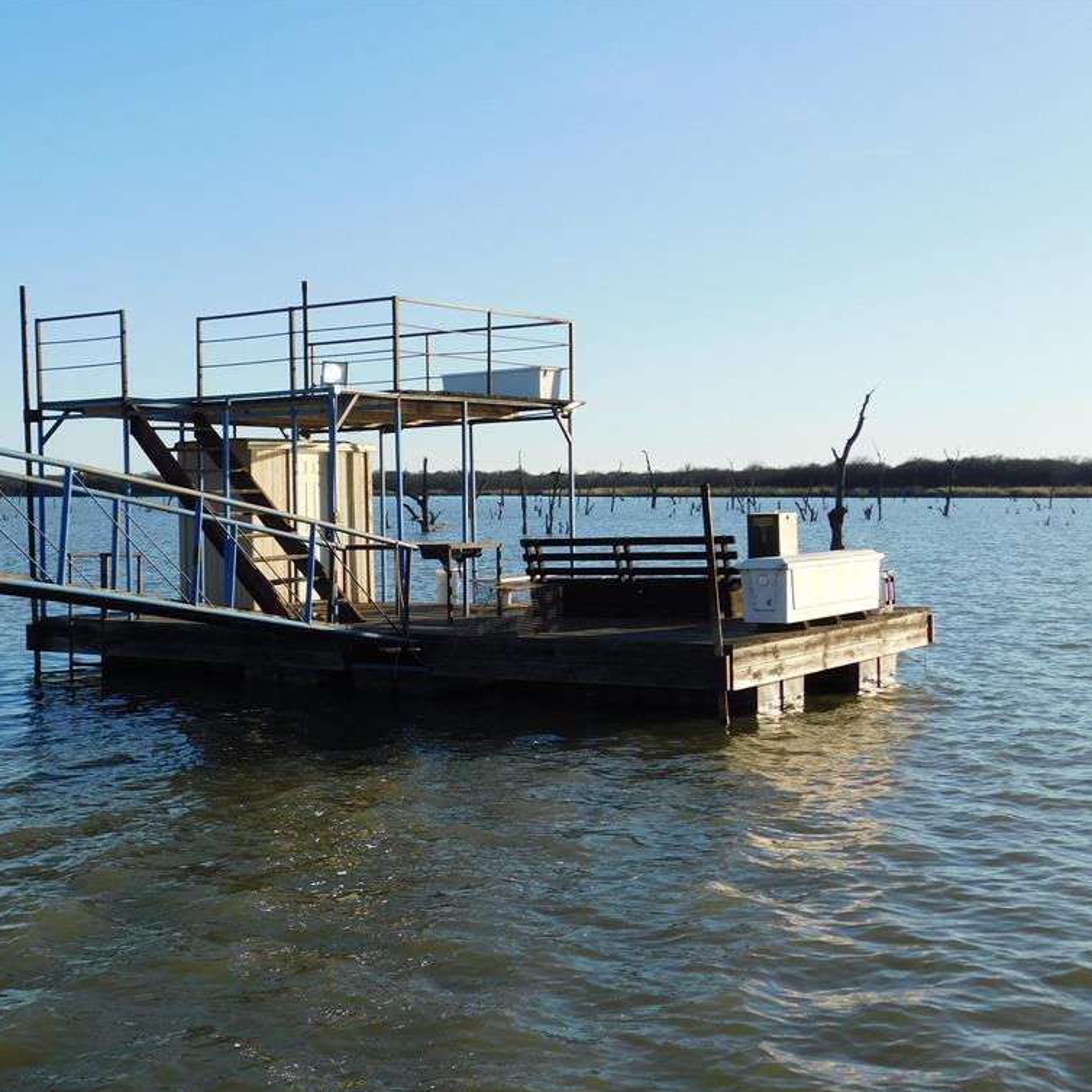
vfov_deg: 35.4
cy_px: 552
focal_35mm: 48
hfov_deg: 35.2
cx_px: 436
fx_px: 1713
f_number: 3.6
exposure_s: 1/800
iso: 125
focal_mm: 7.1
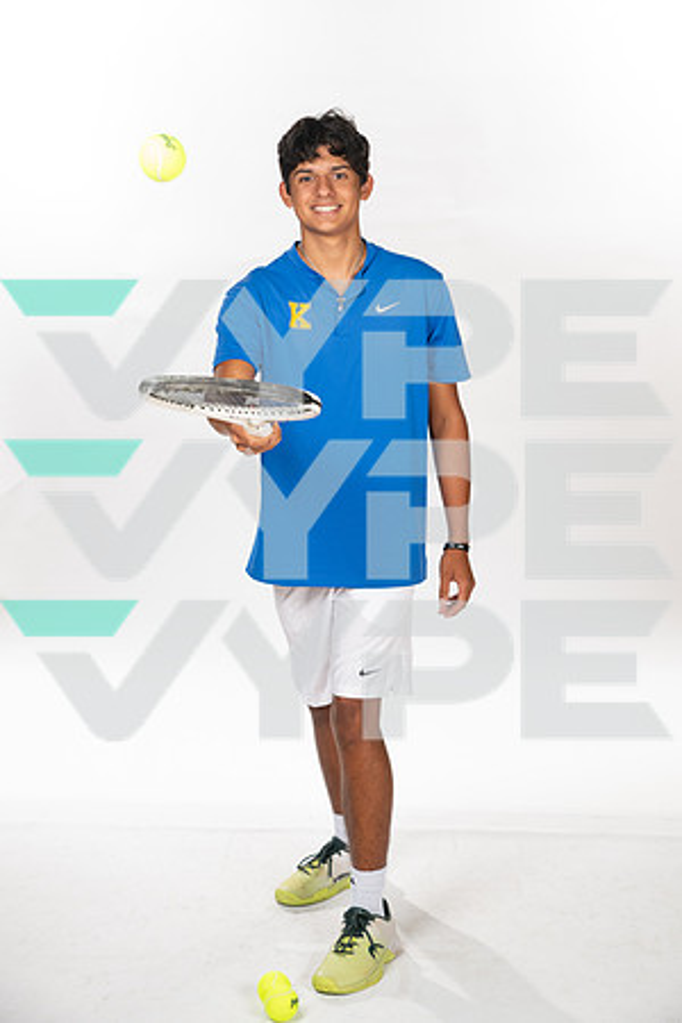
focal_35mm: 62
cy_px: 512
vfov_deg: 32.4
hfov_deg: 21.9
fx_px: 1762
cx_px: 341
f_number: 7.1
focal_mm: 62
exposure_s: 1/320
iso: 800
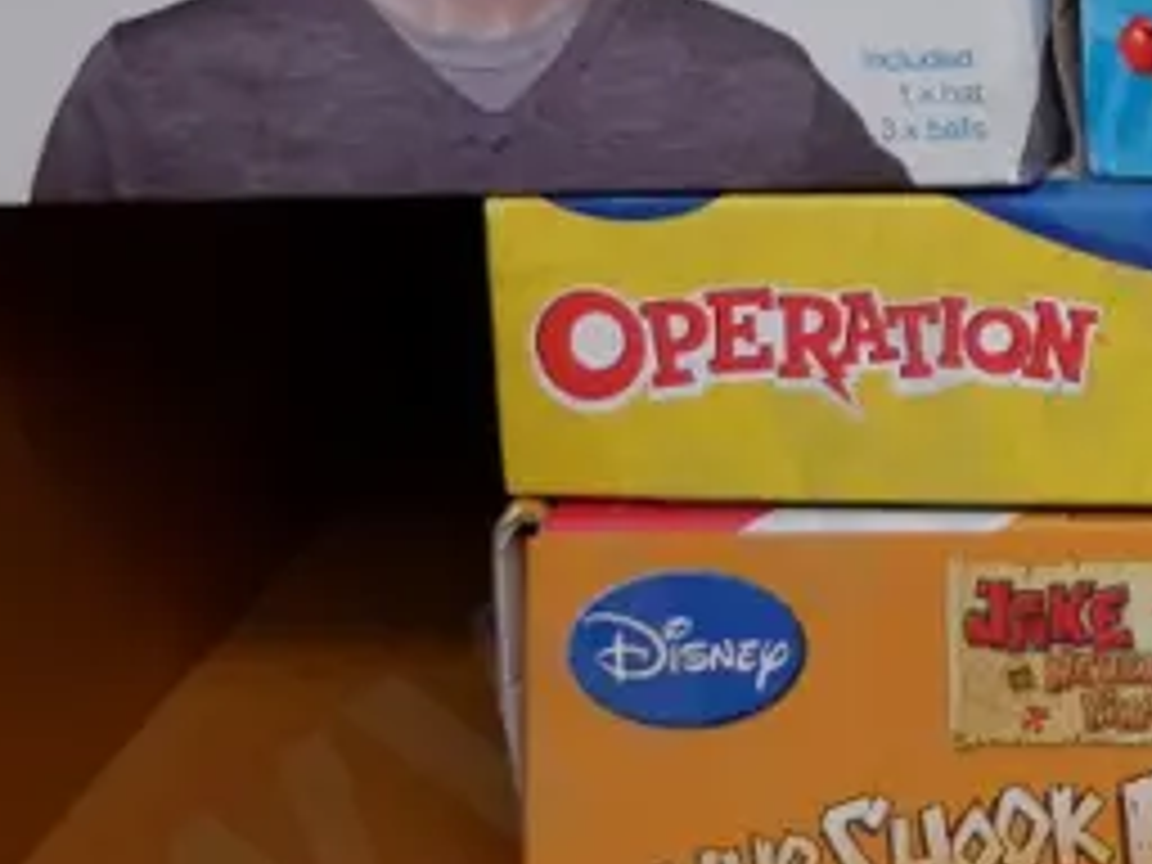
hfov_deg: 12.7
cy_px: -351
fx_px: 4792
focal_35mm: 144
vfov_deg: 10.0
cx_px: 1944
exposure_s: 1/60
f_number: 3.9
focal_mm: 18
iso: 2500
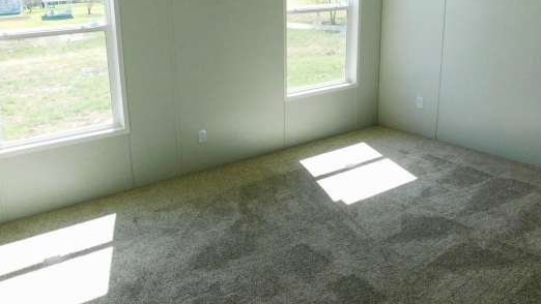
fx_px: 459
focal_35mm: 32
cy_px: 108
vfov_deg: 36.4
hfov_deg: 60.2
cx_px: 205
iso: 125
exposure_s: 1/200
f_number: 3
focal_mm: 4
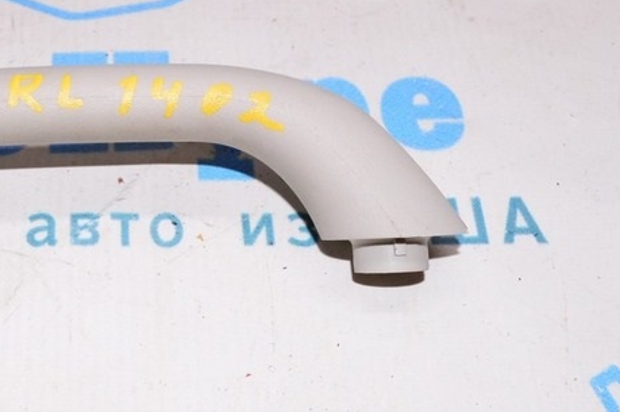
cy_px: 87
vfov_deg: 20.1
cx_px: 50
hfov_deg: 28.8
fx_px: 1153
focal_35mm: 67
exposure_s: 1/160
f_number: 8
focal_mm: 20
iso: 1600
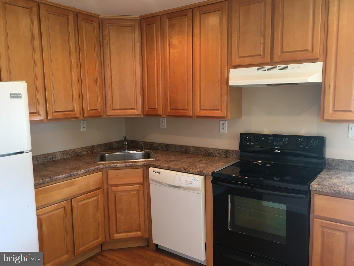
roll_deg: +0.7
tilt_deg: -7.1
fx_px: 297
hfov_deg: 61.7
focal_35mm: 29
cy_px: 133
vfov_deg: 48.2
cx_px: 177
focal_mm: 4.15
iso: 80
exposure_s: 1/30
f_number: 2.2
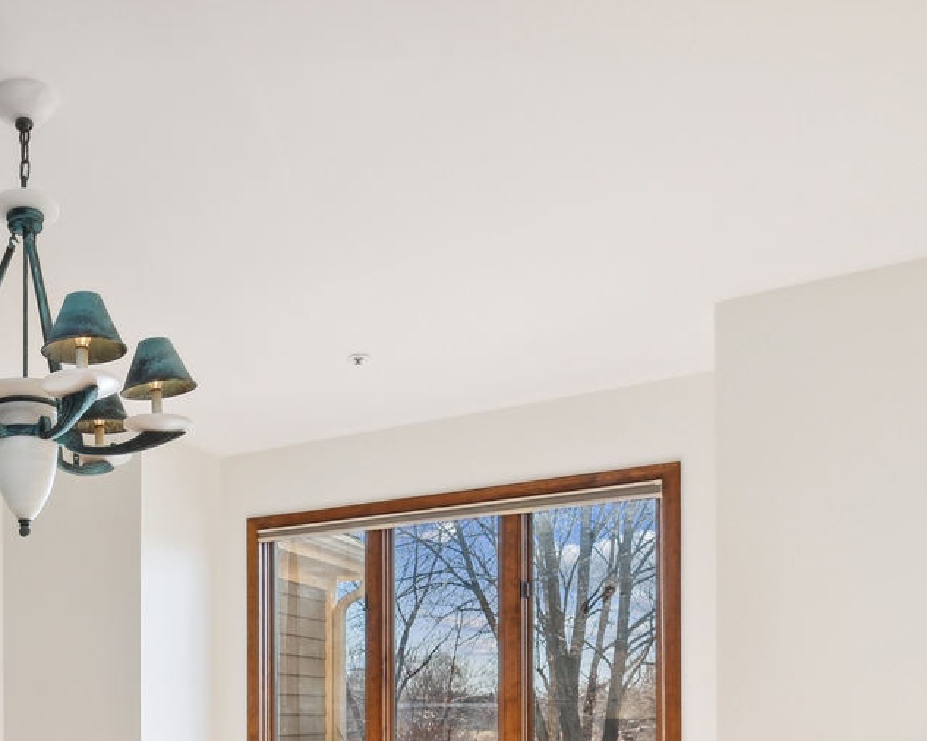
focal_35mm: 36
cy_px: 678
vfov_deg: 38.1
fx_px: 987
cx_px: 104
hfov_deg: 45.8
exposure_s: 1/60
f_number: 9.5
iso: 200
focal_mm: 15
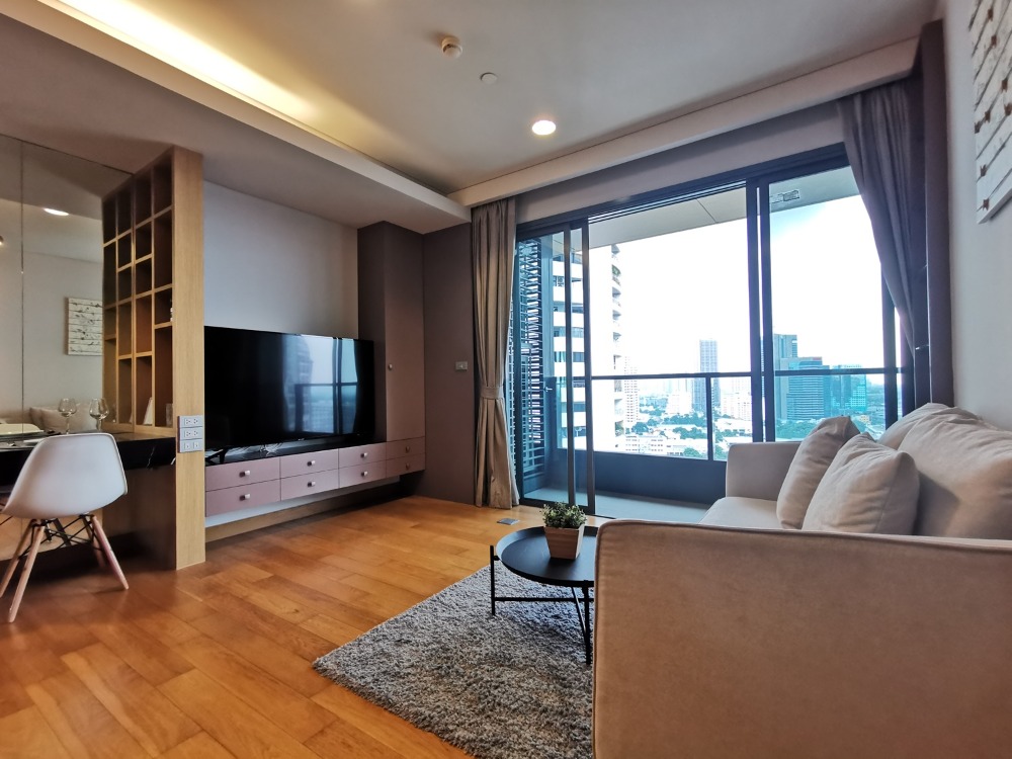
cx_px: 506
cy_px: 380
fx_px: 468
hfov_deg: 94.5
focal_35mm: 16
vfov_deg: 78.1
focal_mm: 2.35
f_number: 2.2
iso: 250
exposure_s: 1/50
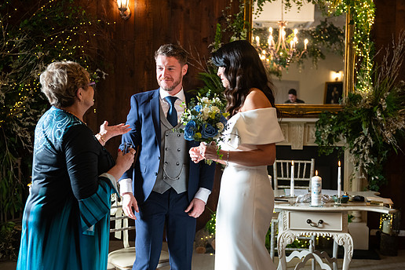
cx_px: 221
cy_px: 126
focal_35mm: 54
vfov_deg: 25.1
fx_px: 607
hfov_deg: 36.8
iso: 800
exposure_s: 1/160
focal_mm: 48
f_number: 3.5
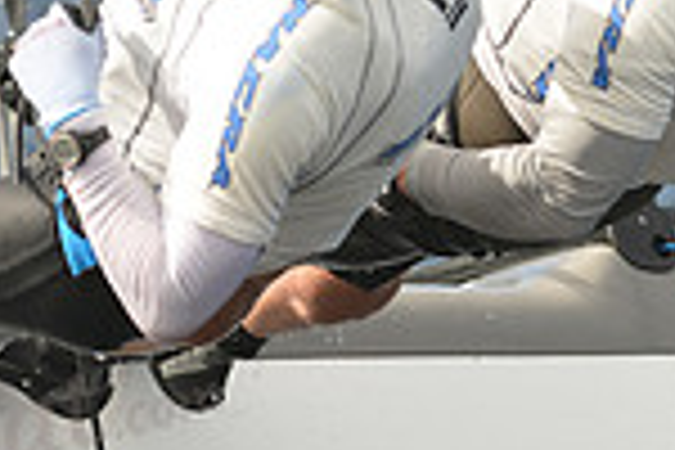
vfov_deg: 1.8
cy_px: 164
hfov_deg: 2.7
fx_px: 14474
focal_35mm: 772
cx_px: 459
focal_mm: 200
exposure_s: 1/1000
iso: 250
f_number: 4.5
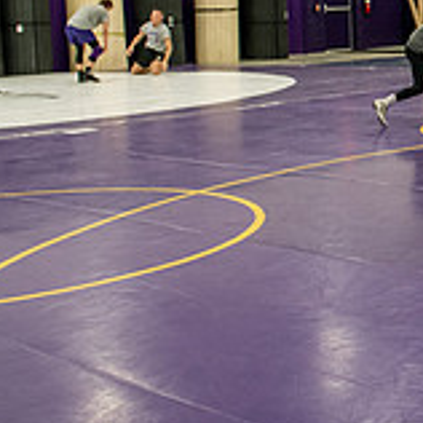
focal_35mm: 75
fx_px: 1037
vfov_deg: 22.3
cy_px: 15
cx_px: 656
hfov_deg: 19.7
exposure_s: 1/250
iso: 1600
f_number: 4
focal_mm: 24
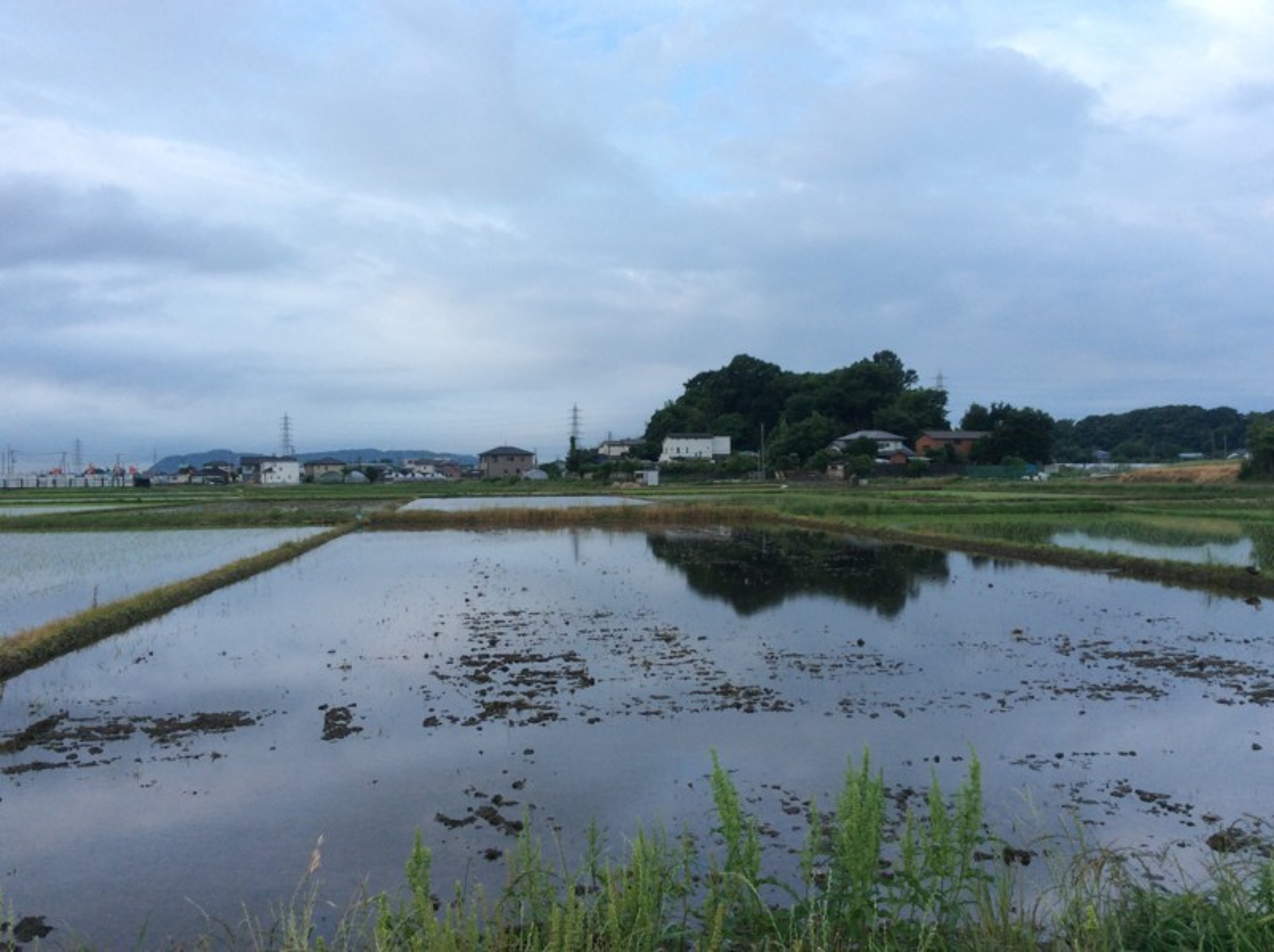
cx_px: 637
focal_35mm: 32
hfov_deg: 56.9
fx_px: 1176
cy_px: 476
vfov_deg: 44.1
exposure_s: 1/296
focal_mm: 3.3
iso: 32
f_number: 2.4
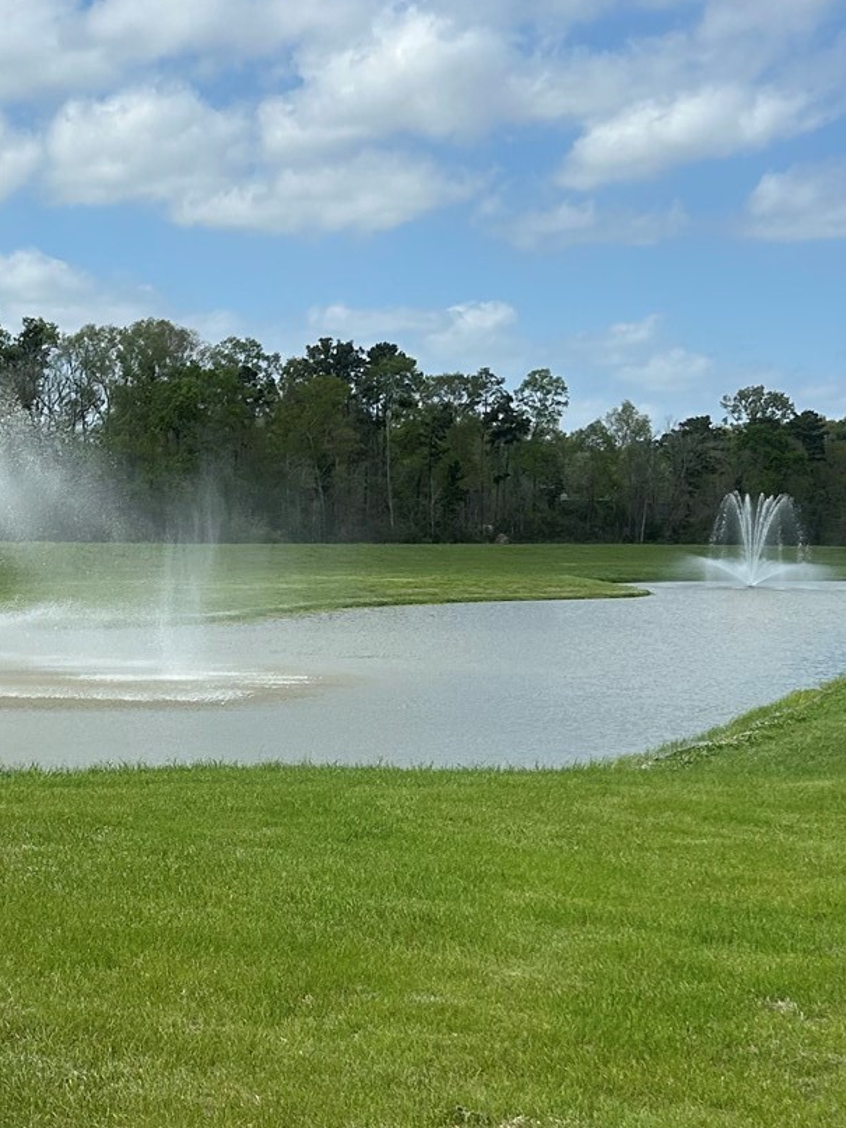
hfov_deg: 22.2
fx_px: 2151
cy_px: 697
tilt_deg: -4.5
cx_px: 333
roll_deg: -0.4
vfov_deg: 29.3
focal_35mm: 66
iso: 50
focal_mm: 5.7
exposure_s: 1/5319
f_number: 1.5
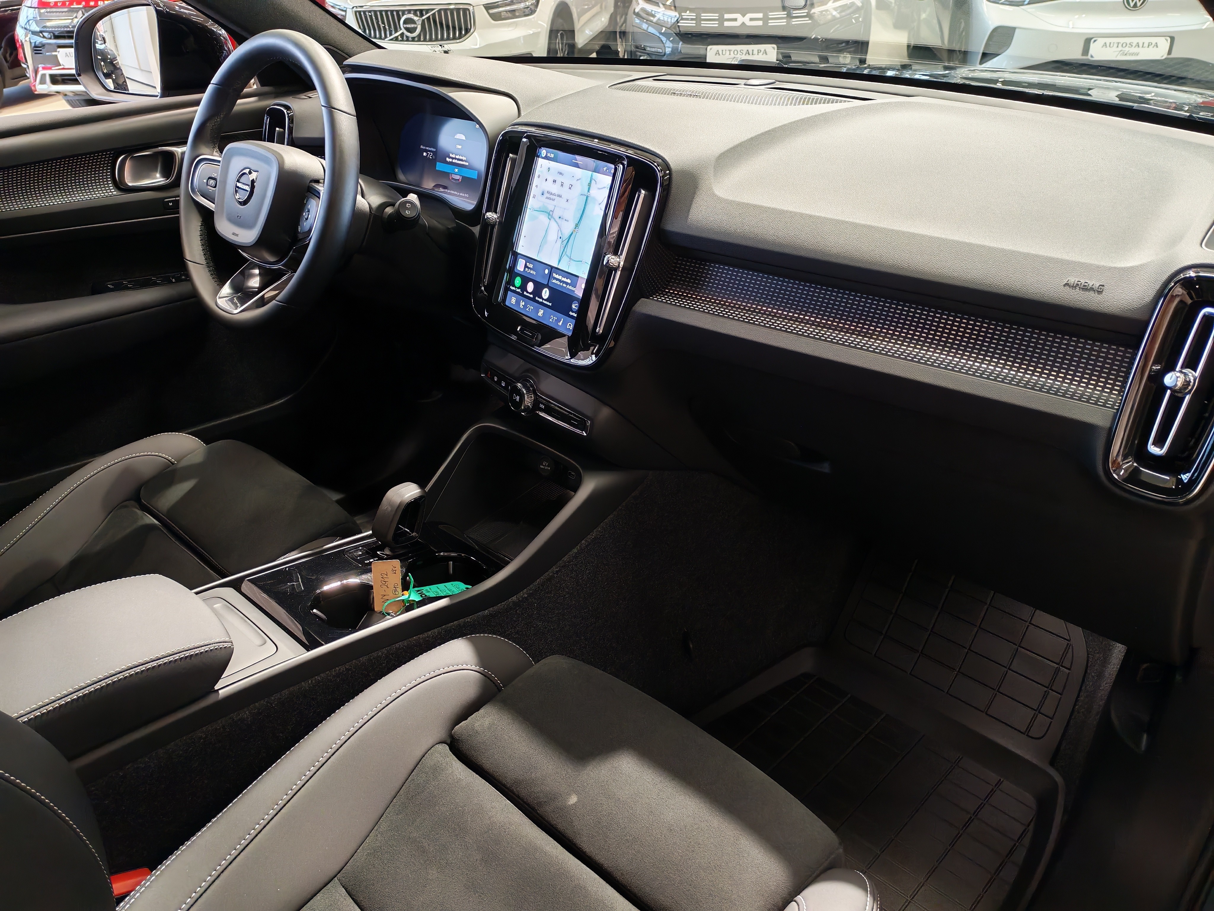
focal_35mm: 27
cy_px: 456
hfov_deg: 65.3
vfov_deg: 51.4
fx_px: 947
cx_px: 607
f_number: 1.9
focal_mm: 6.12
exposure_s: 1/100
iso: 500
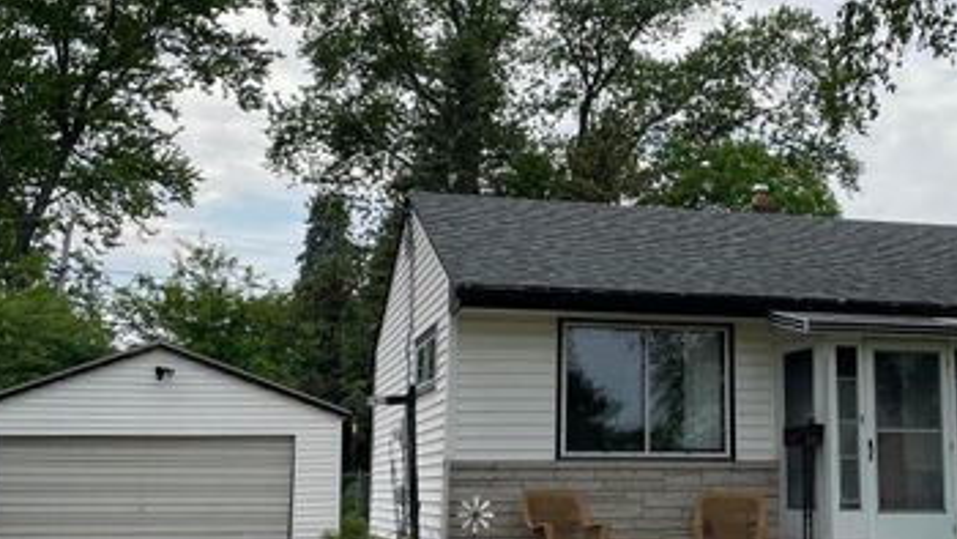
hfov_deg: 37.9
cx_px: 664
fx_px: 1371
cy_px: 250
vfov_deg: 22.2
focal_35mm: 54
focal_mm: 4.2
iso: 32
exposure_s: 1/4831
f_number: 1.6
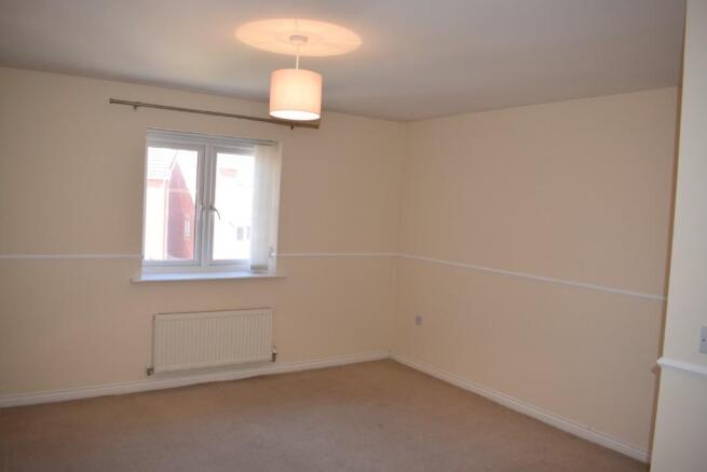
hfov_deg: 67.4
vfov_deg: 48.0
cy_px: 236
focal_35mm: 27
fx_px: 530
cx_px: 354
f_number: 5.6
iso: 560
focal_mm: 18
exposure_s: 1/125
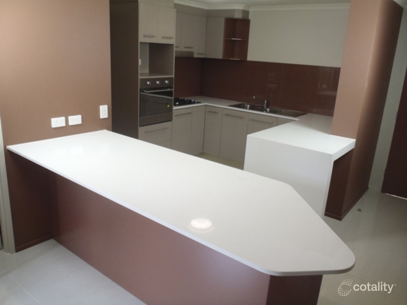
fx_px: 329
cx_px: 204
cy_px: 152
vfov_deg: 49.7
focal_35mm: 28
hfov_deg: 63.4
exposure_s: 1/20
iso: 200
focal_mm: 5
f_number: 3.9
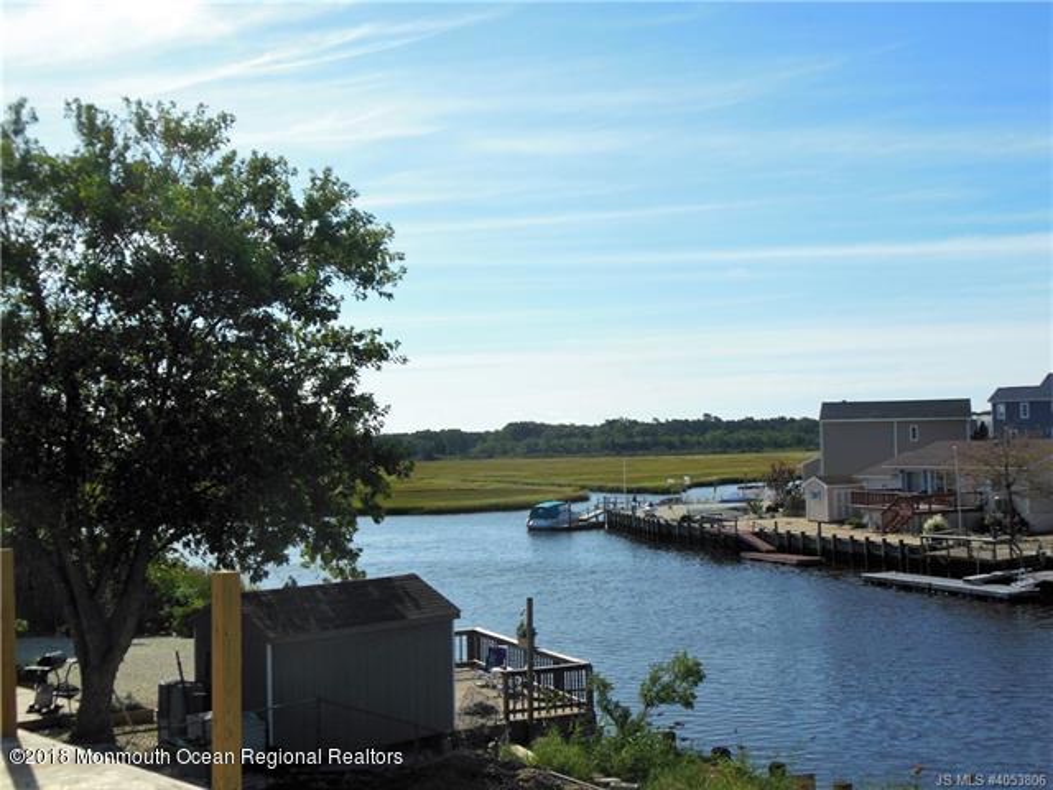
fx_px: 1308
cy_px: 395
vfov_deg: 33.6
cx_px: 526
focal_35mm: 43
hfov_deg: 43.9
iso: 125
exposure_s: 1/2000
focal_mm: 7.7
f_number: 3.8
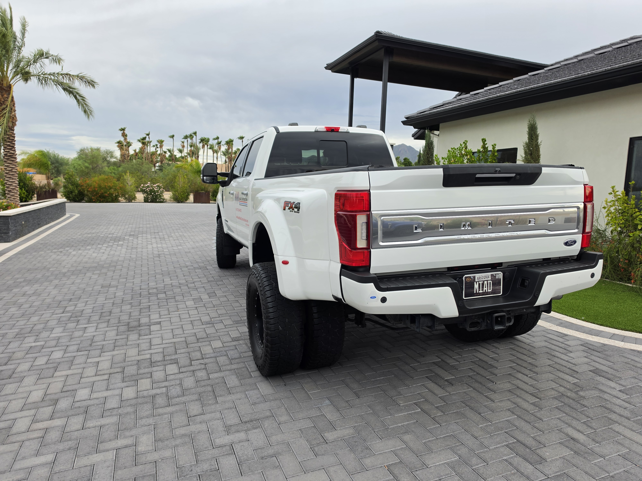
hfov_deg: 73.9
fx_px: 427
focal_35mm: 23
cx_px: 321
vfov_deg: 58.9
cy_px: 240
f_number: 1.4
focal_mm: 6.5
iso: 64
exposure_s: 1/1775
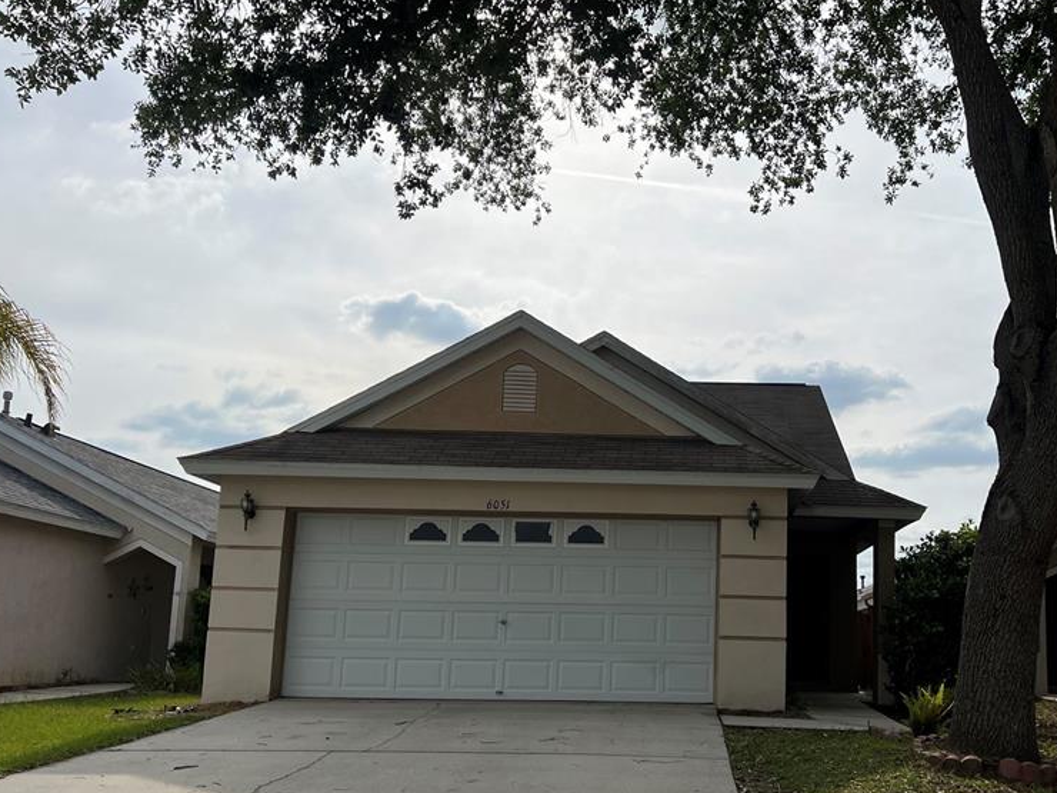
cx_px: 690
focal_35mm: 36
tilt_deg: +9.0
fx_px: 1099
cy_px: 486
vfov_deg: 39.4
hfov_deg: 50.6
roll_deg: -2.0
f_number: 1.5
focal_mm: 5.7
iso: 50
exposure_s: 1/10309
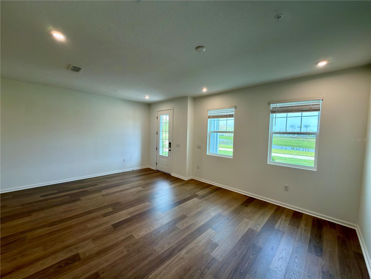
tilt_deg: -3.3
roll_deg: -1.2
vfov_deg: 85.7
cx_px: 186
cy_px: 140
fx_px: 150
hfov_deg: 102.1
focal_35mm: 14
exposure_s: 1/60
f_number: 2.2
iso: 50
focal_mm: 2.22
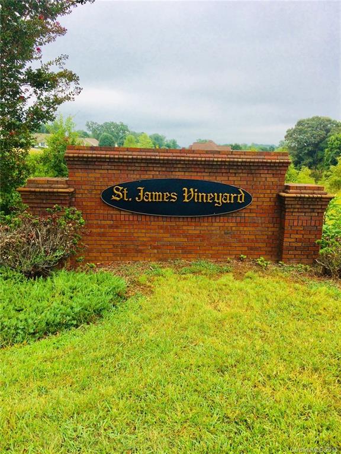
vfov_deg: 61.7
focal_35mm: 29
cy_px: 227
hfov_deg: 48.2
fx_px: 381
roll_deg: -2.2
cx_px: 170
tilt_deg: -11.4
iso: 32
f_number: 2.2
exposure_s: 1/1520
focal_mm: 4.15
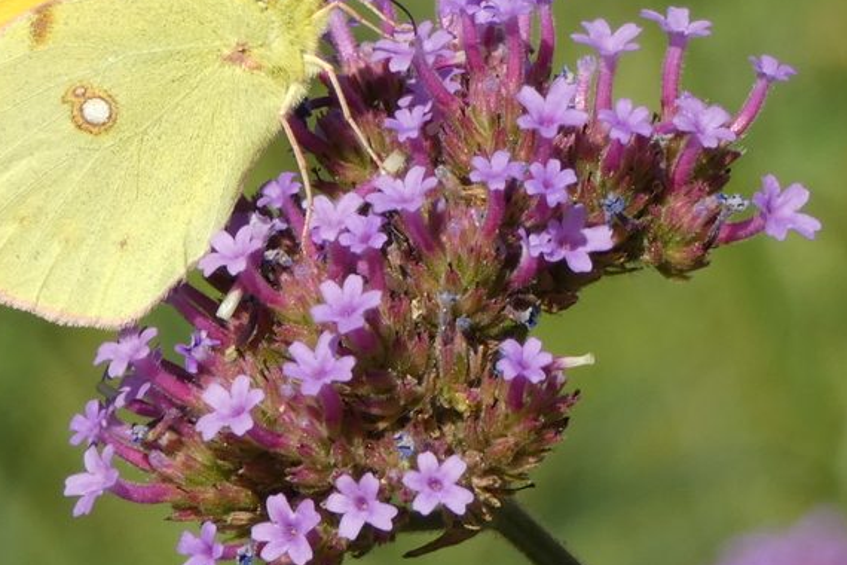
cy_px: 170
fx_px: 6917
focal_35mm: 294
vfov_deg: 4.7
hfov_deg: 7.0
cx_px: 259
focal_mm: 33.9
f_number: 5.5
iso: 80
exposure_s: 1/160
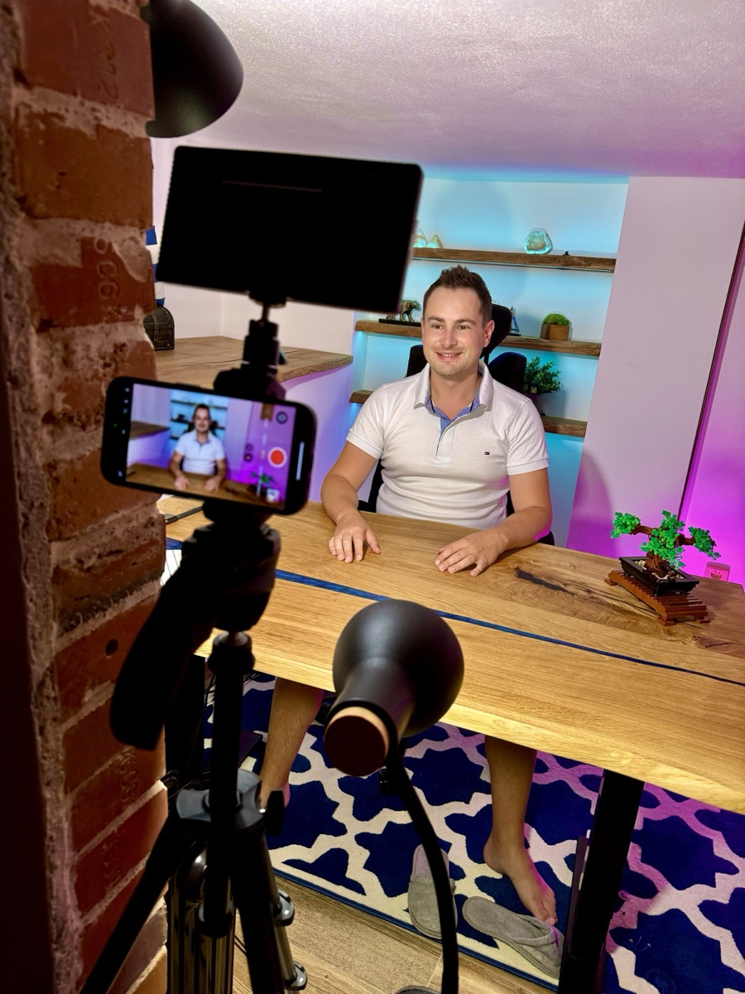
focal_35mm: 24
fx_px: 689
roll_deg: -4.7
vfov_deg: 71.6
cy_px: 497
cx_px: 372
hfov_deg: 56.8
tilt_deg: -16.7
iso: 250
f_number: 1.78
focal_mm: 6.76
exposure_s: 1/59
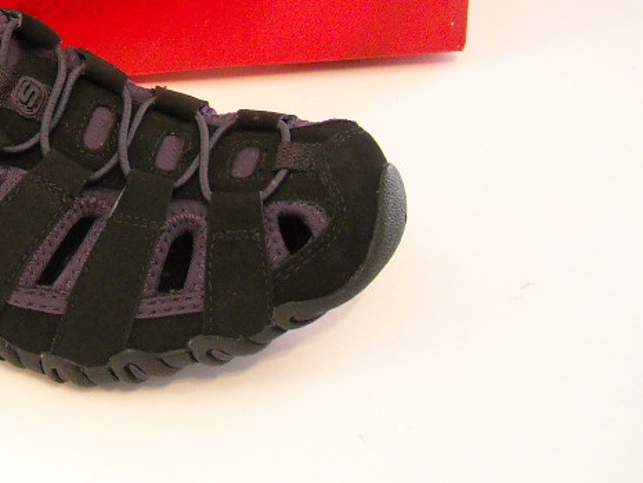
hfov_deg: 24.0
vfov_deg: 18.9
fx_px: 1431
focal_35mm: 77
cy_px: 75
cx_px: -22
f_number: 2.8
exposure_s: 1/21
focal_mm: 5.7
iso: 400
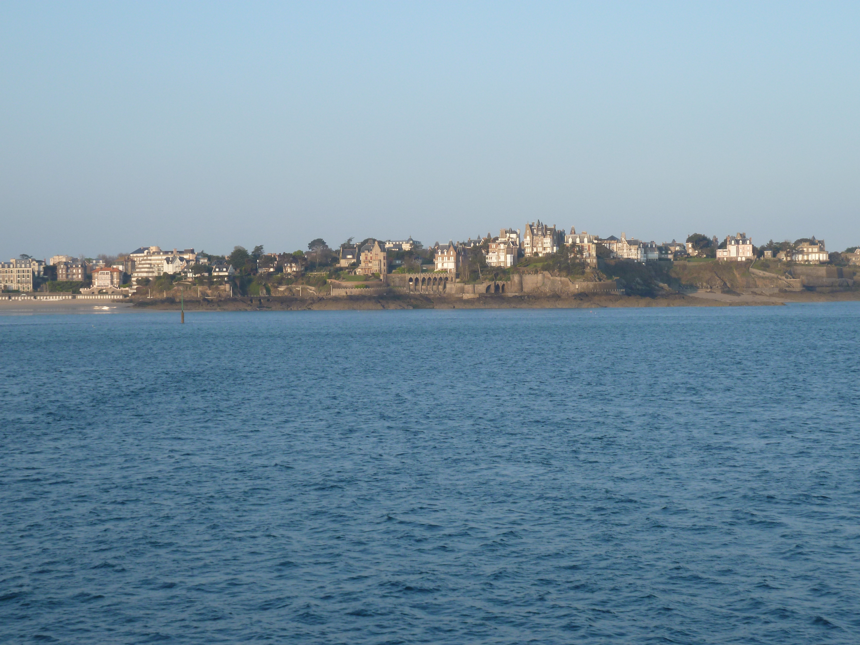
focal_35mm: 78
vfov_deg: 18.9
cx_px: 430
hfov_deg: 25.0
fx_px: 1938
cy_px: 322
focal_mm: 12.8
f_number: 4.2
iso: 100
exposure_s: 1/320
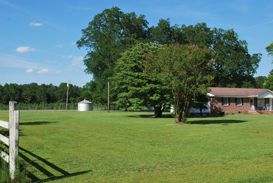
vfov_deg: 34.3
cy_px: 92
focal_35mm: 39
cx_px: 136
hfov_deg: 49.5
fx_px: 296
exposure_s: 1/250
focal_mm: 26
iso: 200
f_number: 10
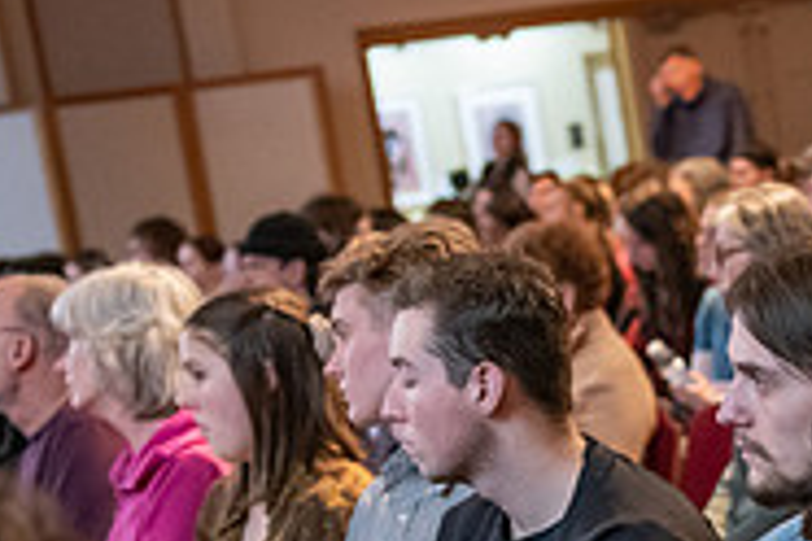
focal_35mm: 125
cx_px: 781
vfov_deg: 10.7
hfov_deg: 16.1
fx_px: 2819
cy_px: 687
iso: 3200
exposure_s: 1/125
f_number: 2.8
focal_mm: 40
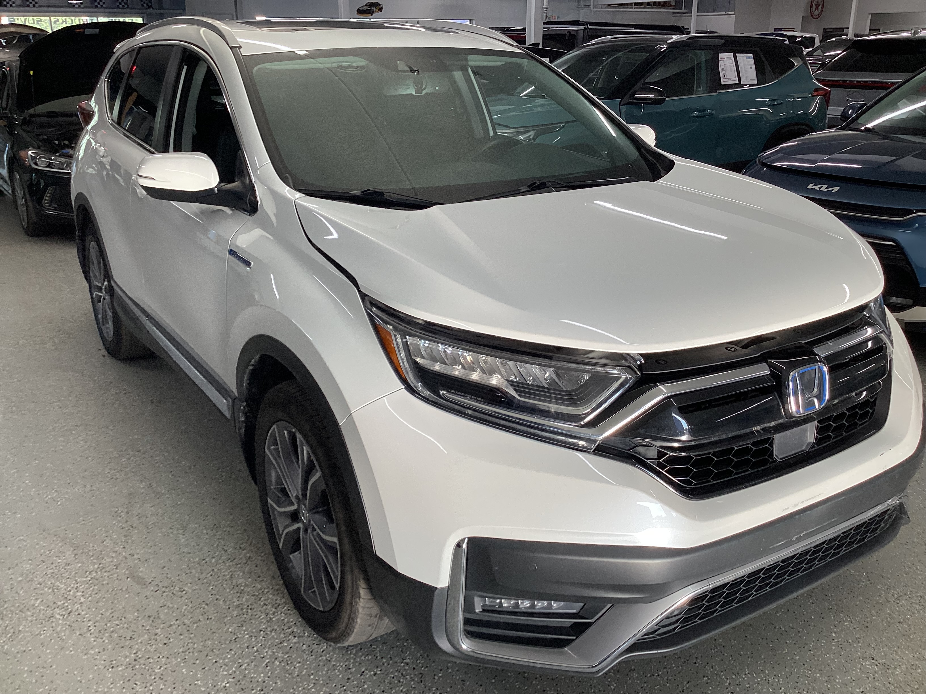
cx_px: 463
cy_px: 347
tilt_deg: -21.8
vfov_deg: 45.4
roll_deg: +0.2
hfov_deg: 58.4
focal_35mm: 31
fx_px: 829
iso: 64
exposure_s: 1/120
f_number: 2.4
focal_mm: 3.3
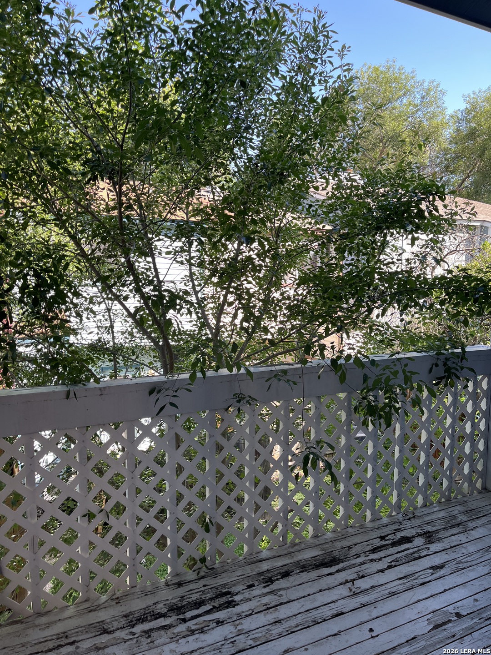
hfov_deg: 53.1
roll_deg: -0.2
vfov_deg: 67.3
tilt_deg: -4.5
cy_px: 328
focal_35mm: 26
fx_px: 492
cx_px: 246
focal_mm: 5.1
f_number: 1.6
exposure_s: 1/223
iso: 50
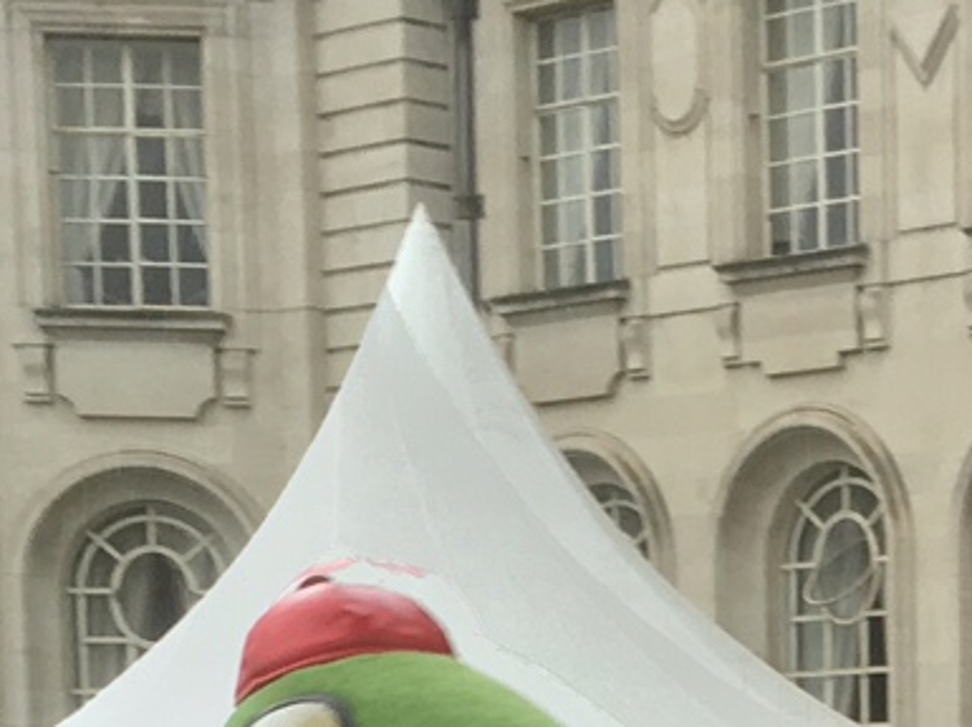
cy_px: 1605
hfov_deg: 12.6
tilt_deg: -7.2
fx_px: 4264
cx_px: 1300
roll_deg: -0.8
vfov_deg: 9.0
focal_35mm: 152
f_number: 2.2
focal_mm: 4.15
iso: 25
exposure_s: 1/160
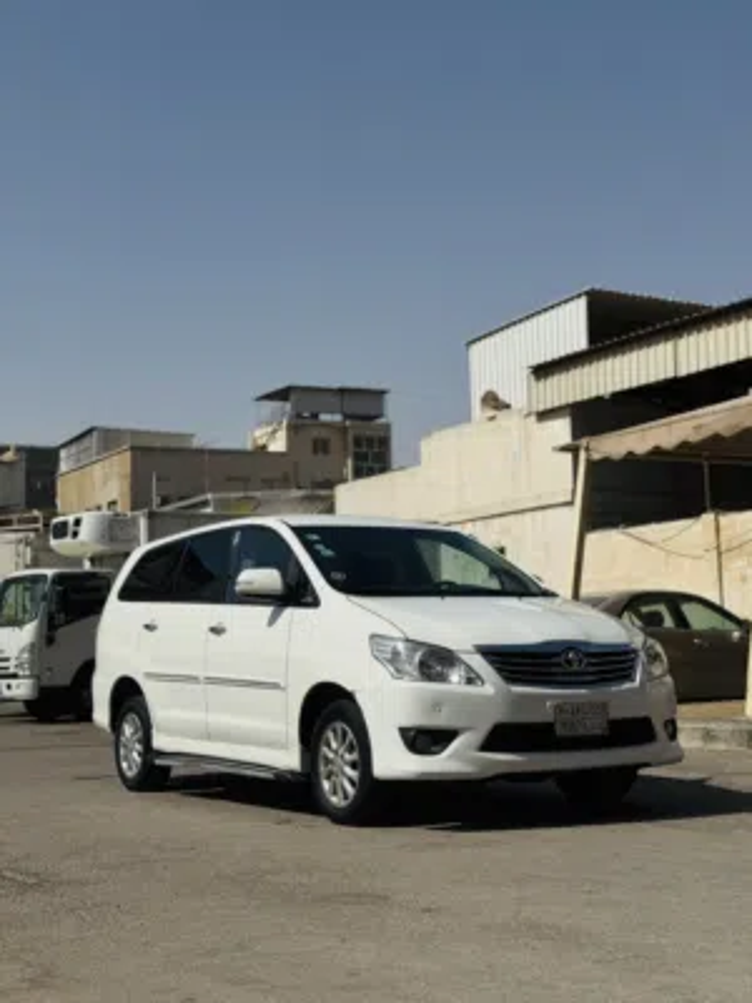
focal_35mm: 48
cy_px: 502
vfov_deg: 39.7
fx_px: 1390
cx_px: 376
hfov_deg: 30.3
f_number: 1.78
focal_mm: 6.76
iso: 64
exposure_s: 1/20000
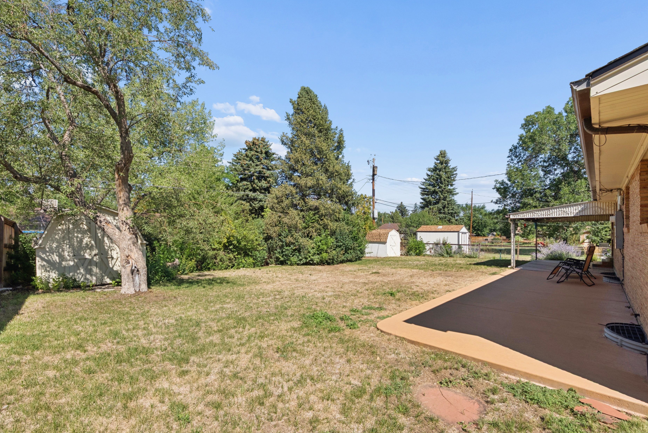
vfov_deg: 73.7
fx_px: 288
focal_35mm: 16
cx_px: 329
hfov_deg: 96.7
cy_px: 231
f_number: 10
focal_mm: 14
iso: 200
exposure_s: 1/500
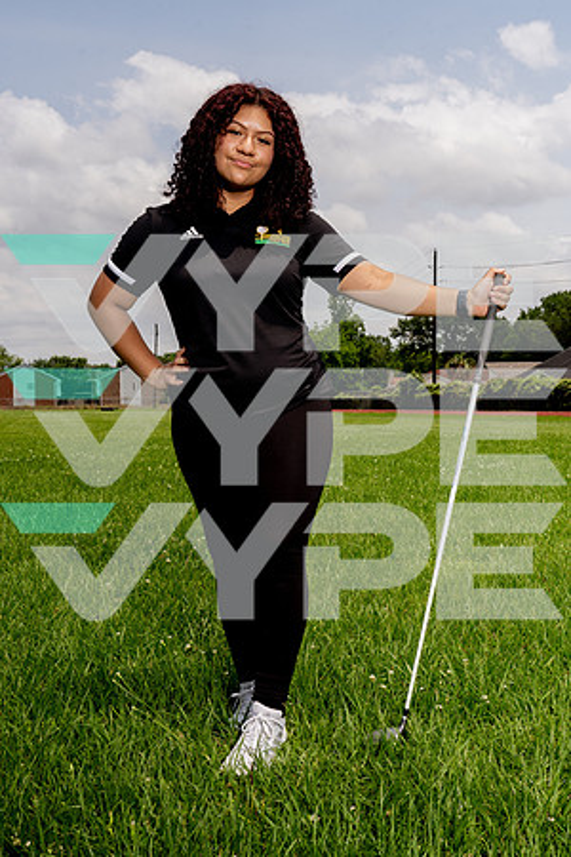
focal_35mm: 45
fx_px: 1071
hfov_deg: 29.9
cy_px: 428
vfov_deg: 43.6
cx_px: 286
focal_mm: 45
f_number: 11
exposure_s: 1/250
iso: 100
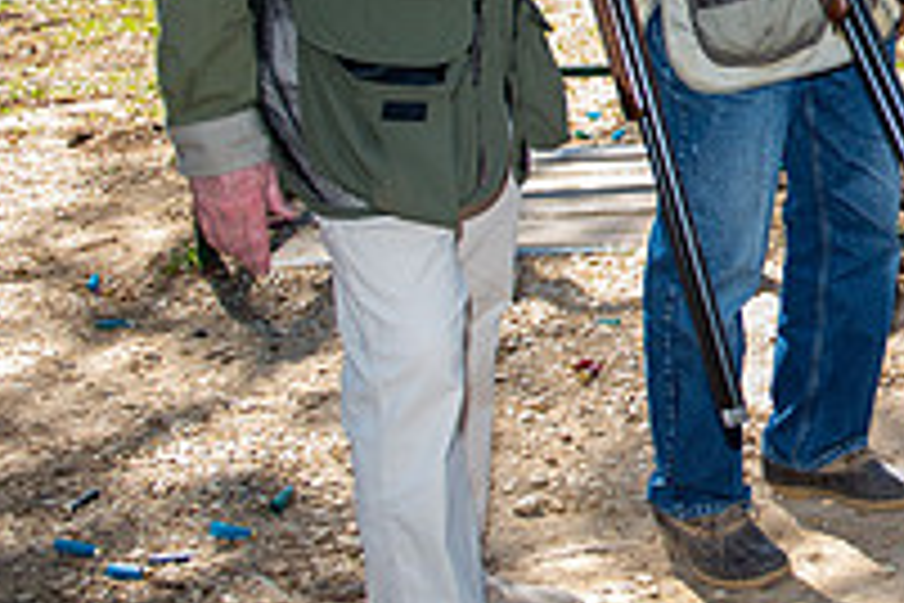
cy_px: 0
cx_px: 1201
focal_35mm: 75
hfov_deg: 23.6
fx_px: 1883
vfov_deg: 17.7
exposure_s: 1/200
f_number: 2.8
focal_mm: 26
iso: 50
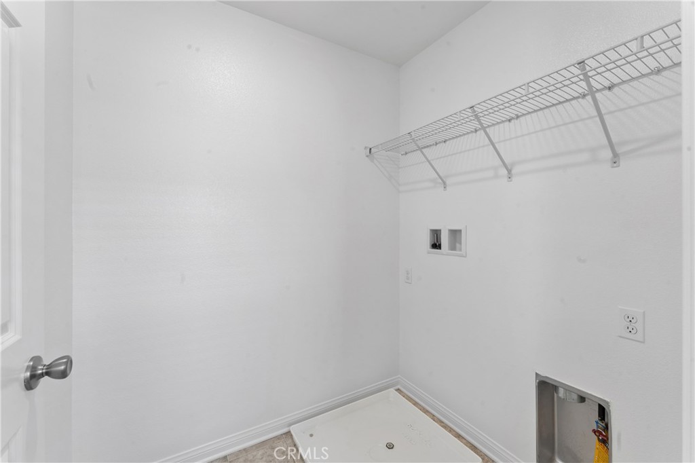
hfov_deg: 104.3
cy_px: 232
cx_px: 348
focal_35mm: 14
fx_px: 270
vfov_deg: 81.2
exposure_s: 1/3.33
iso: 100
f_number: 13
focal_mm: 14
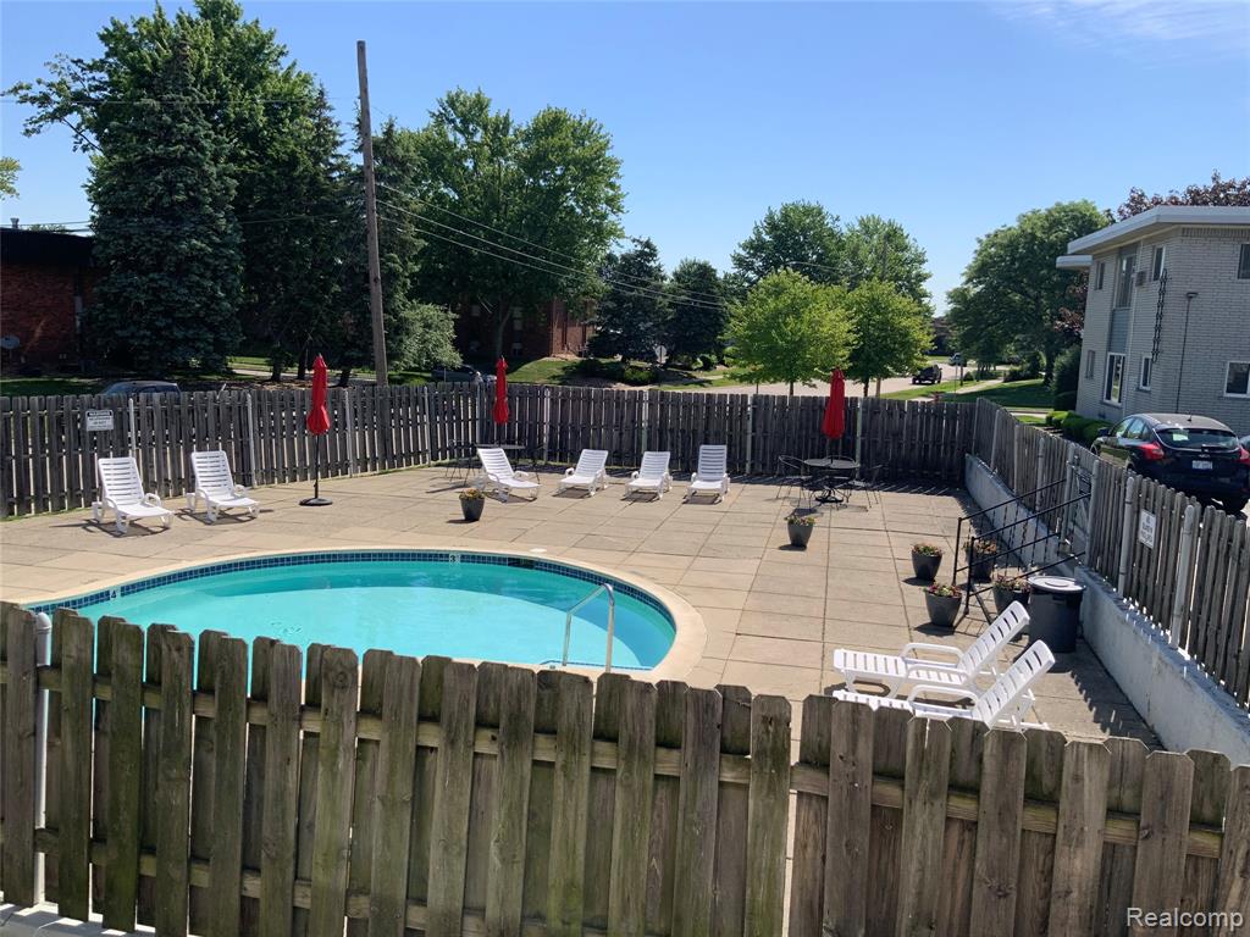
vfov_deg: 48.2
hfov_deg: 61.7
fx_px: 1047
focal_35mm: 29
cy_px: 468
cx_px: 625
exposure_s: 1/2141
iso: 16
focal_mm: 3
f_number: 1.8
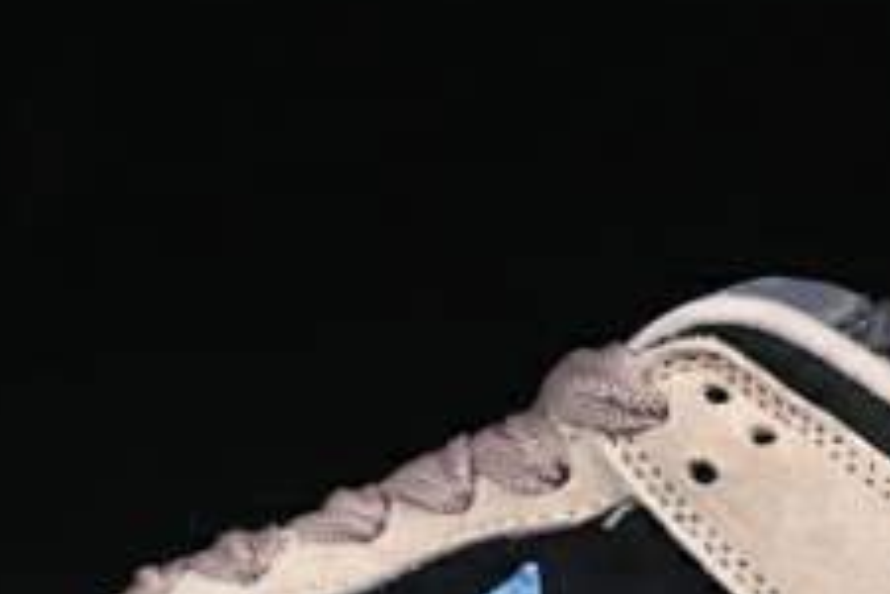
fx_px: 6007
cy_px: 459
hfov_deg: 8.5
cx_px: 621
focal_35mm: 243
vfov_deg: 5.7
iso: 160
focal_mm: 50
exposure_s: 1/80
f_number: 7.1
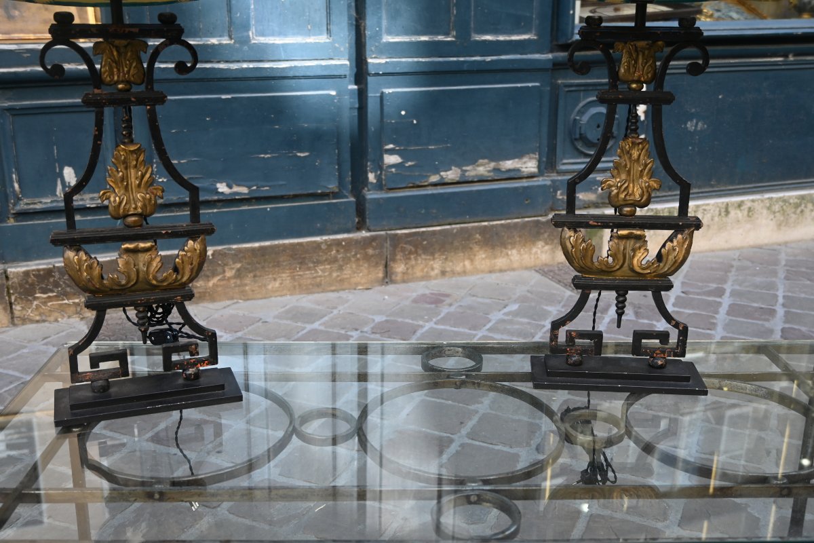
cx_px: 407
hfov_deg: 49.6
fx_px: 882
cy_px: 272
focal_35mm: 39
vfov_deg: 34.2
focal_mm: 26
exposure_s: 1/250
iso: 280
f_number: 4
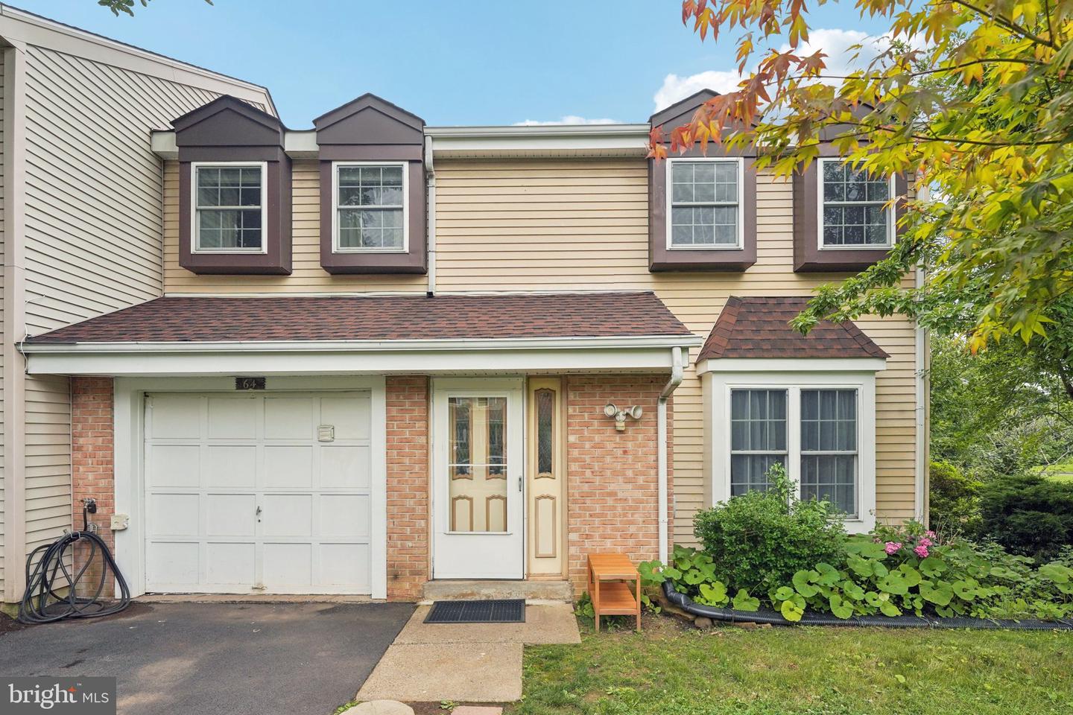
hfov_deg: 94.0
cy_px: 358
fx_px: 501
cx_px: 536
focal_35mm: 17
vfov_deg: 71.1
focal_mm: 16.8
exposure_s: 1/1000
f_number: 8
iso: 500
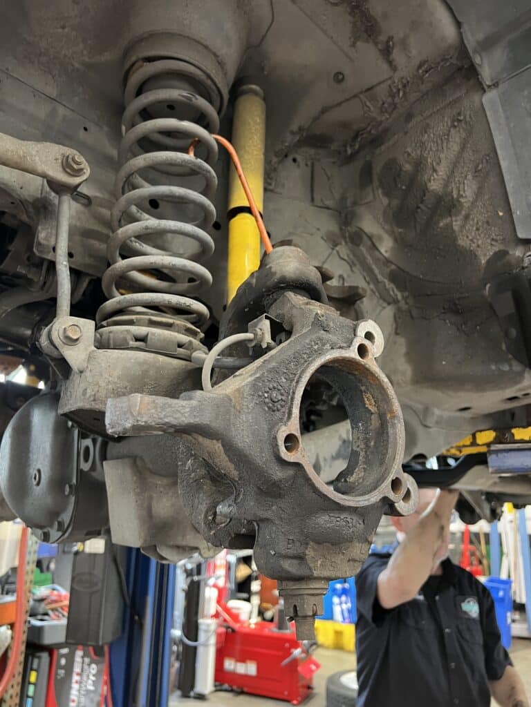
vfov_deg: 67.3
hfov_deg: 53.1
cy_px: 354
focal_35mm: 26
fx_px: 532
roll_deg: -0.6
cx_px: 266
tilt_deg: +16.8
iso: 400
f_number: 1.5
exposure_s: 1/40
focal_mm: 5.7
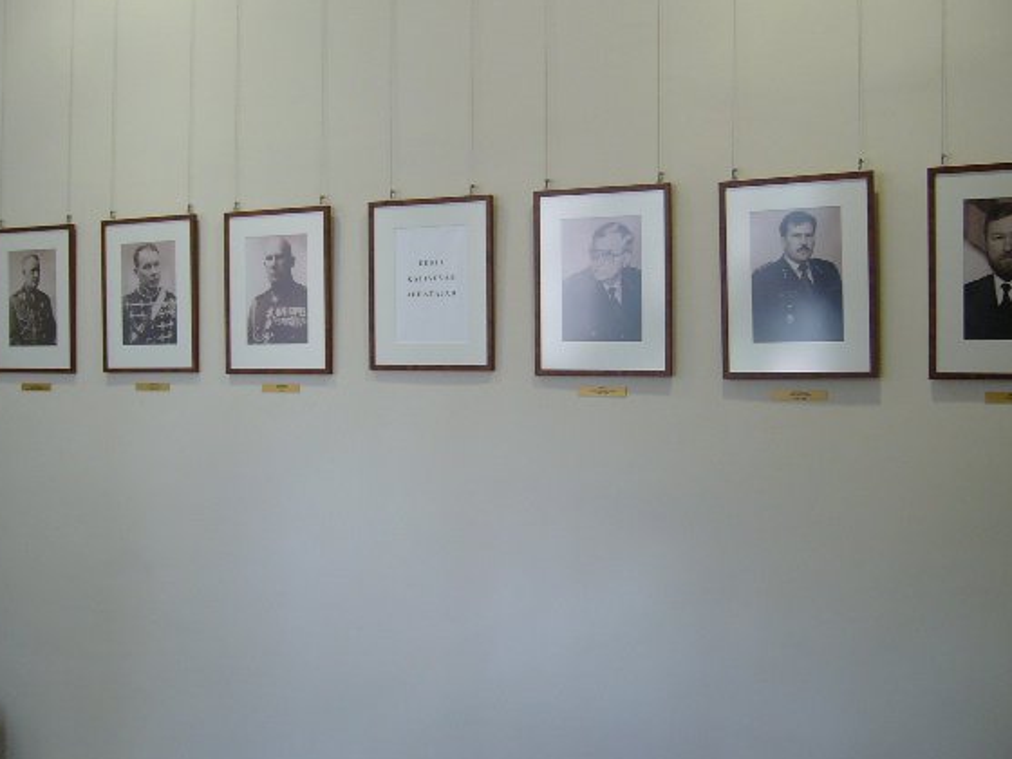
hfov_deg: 46.8
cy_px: 367
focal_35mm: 40
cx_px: 522
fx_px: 1169
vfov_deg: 36.0
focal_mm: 5.8
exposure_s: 1/25
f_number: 2.8
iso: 100
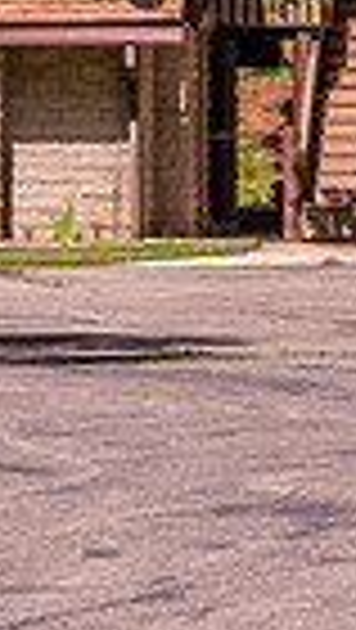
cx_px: -867
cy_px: 191
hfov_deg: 3.8
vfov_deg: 6.9
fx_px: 5207
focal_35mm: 311
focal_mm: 64
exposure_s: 1/60
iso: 72
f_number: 11
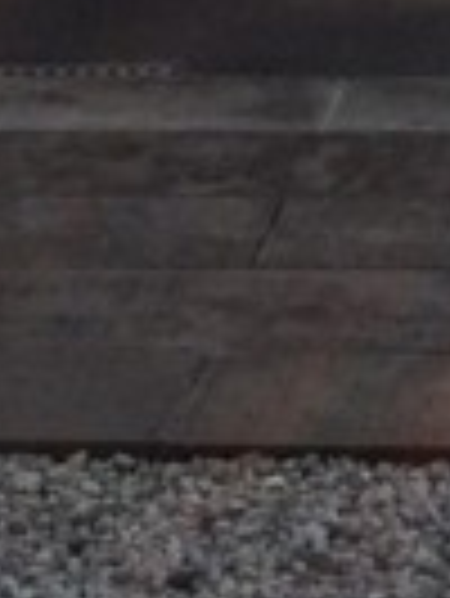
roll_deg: +1.7
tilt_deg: -7.0
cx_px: 605
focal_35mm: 246
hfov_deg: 6.0
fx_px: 4257
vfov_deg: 7.7
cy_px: -665
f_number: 2.4
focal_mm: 3.3
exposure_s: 1/2387
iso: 32
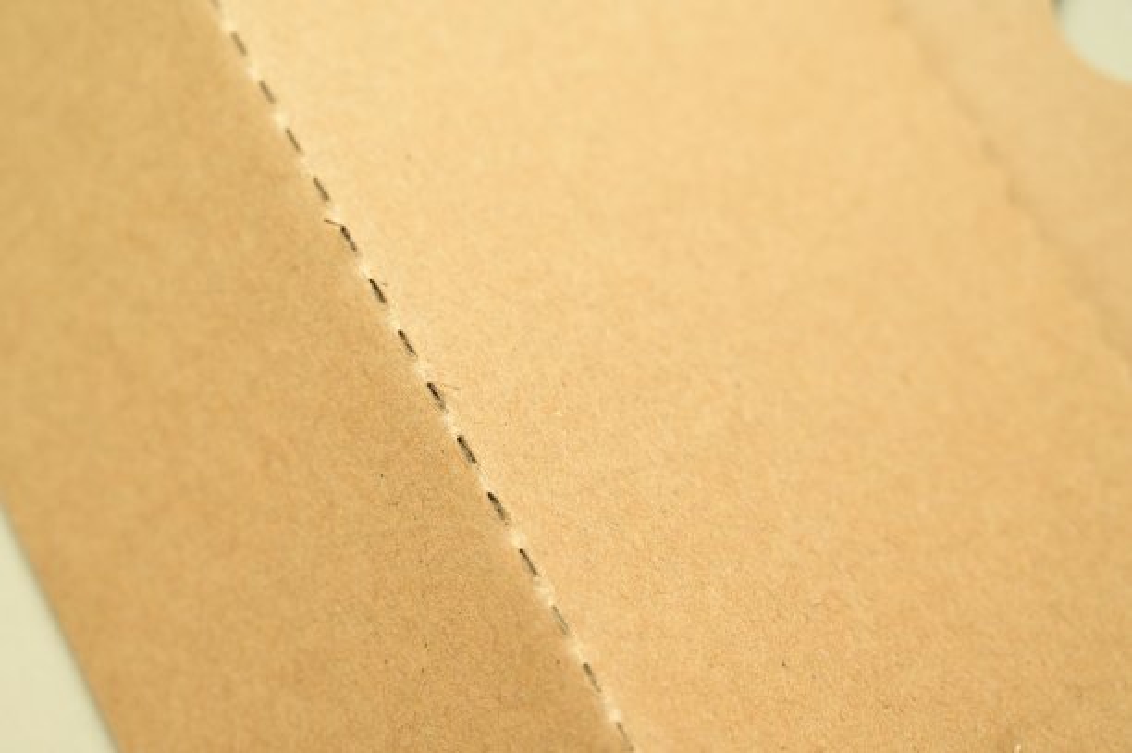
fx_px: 2199
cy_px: 376
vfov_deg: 19.4
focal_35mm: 70
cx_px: 566
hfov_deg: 28.9
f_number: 6.3
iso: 800
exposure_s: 1/125
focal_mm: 70
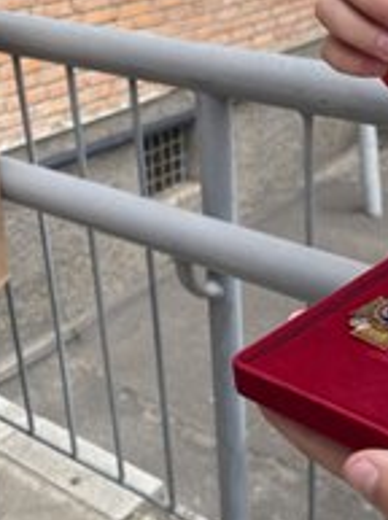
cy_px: 205
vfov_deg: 35.5
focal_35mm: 54
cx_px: 288
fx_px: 810
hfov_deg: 26.6
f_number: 1.6
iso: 32
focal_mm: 4.2
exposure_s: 1/121
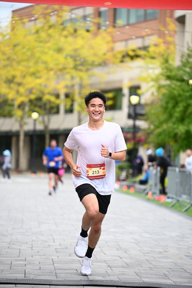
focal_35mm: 135
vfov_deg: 15.2
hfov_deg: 10.2
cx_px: 96
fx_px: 1079
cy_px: 144
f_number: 2.8
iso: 640
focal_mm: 135
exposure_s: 1/2000
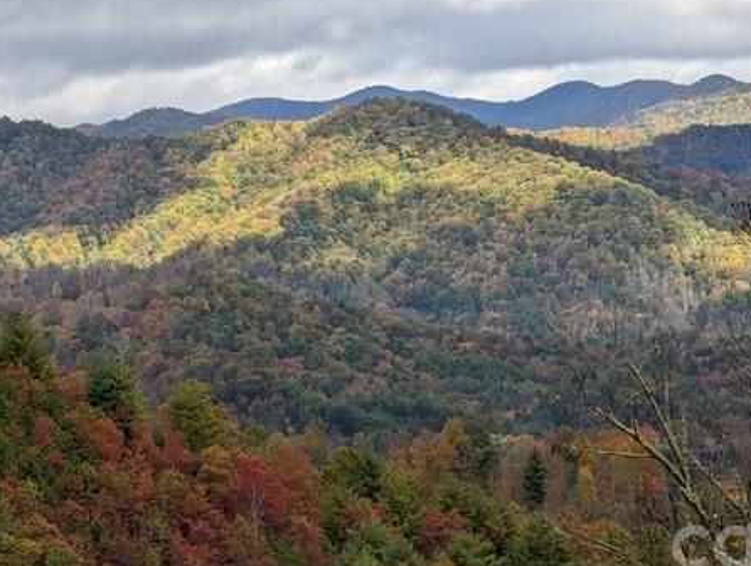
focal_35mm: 238
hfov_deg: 8.3
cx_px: 316
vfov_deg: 6.2
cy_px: 15
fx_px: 5172
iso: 45
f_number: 3.5
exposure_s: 1/369
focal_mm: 19
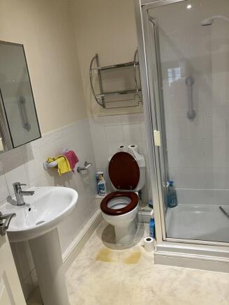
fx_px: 247
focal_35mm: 28
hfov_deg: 49.8
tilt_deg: -15.3
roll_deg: +7.6
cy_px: 152
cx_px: 114
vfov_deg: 63.4
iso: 80
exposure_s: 1/50
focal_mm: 3.99
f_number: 1.8
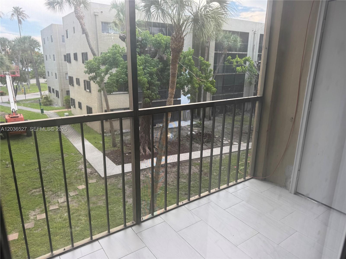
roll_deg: -1.8
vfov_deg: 56.8
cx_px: 173
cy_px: 130
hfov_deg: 71.6
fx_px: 240
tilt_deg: -16.7
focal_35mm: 24
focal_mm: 6.76
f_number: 1.78
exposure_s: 1/135
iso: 64
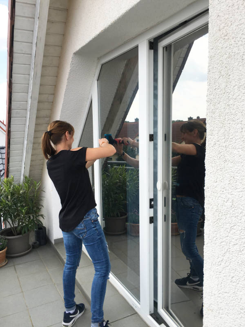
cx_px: 122
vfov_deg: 61.7
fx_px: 274
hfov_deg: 48.2
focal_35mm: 29
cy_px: 164
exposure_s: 1/818
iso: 25
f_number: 2.2
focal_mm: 4.2
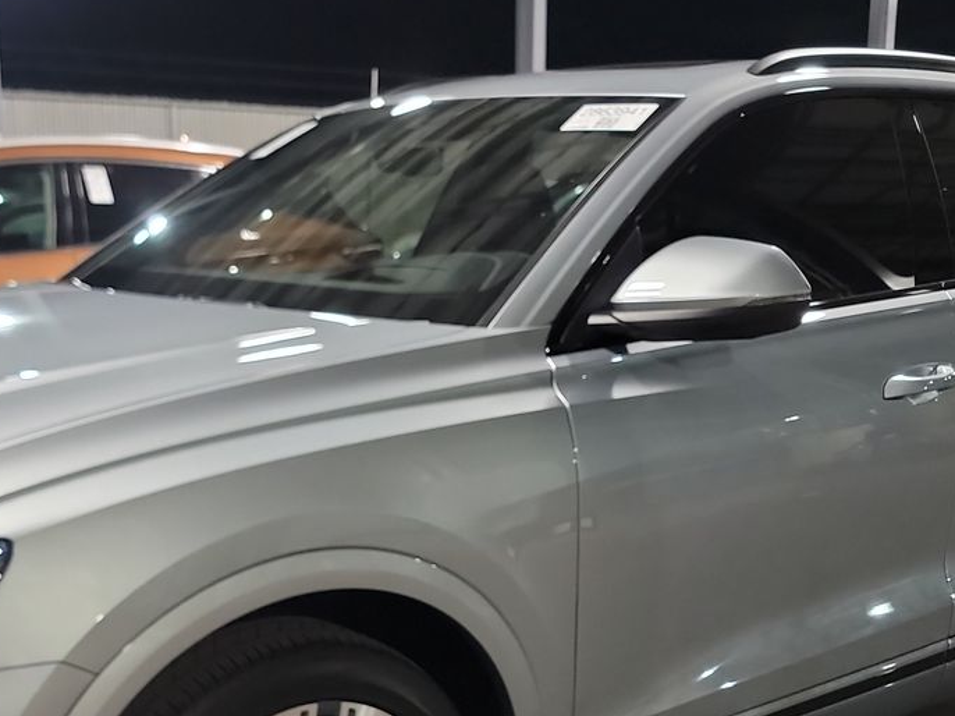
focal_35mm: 56
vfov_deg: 25.4
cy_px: 617
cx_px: 402
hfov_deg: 34.3
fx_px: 1544
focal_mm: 6.7
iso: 854
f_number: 1.8
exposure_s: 1/19
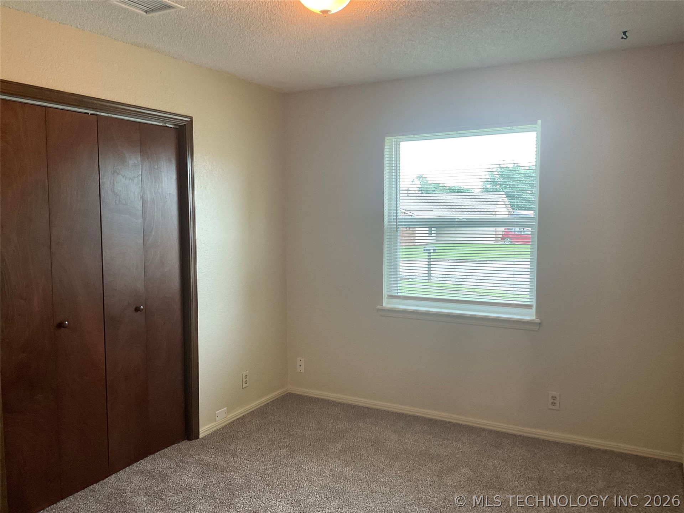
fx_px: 573
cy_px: 256
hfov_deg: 61.7
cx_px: 342
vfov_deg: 48.2
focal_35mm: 29
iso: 80
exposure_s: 1/60
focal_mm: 3
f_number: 1.8
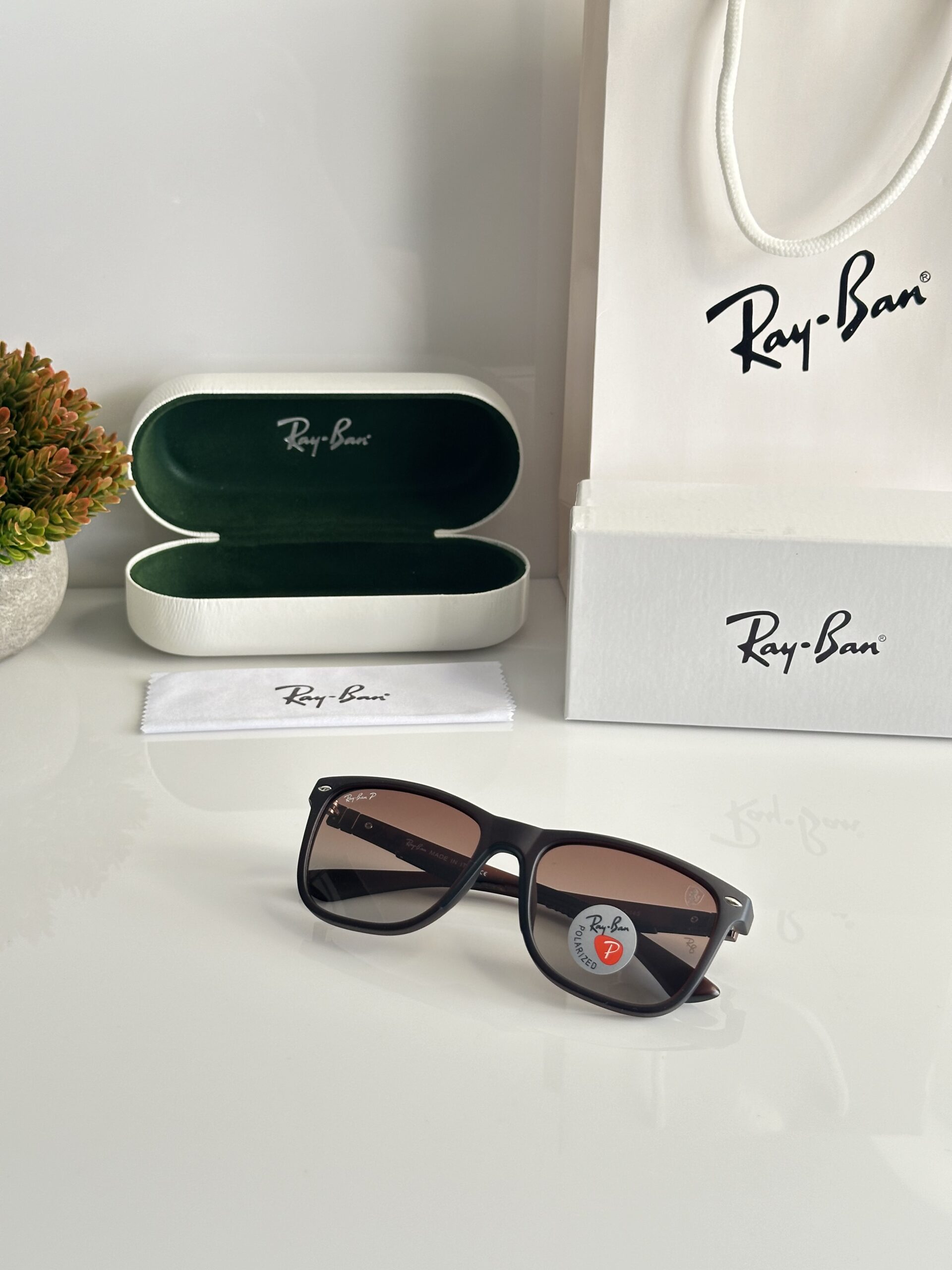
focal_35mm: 48
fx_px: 1760
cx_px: 476
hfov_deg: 30.3
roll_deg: -0.8
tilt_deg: -24.0
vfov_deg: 39.7
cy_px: 635
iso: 80
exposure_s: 1/63
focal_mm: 6.86
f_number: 1.78
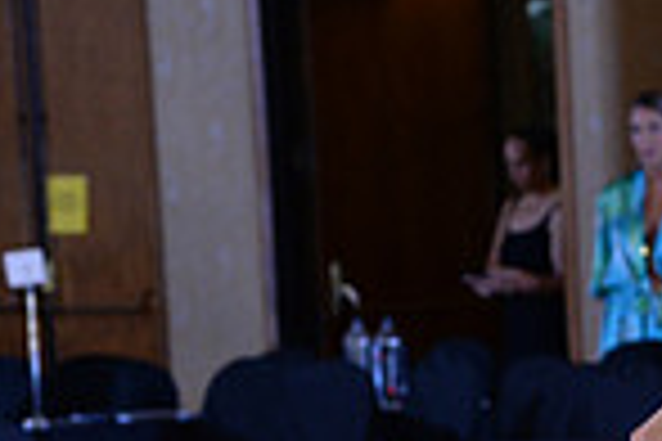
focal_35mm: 323
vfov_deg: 4.2
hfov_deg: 6.3
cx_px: 1117
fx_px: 5939
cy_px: 749
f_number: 5
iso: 1600
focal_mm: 82
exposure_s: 1/250
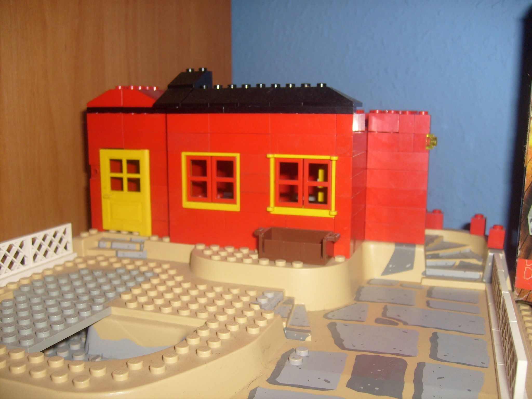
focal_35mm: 35
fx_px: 538
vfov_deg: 40.7
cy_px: 200
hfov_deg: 52.6
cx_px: 266
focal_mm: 5.8
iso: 100
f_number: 2.8
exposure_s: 1/45
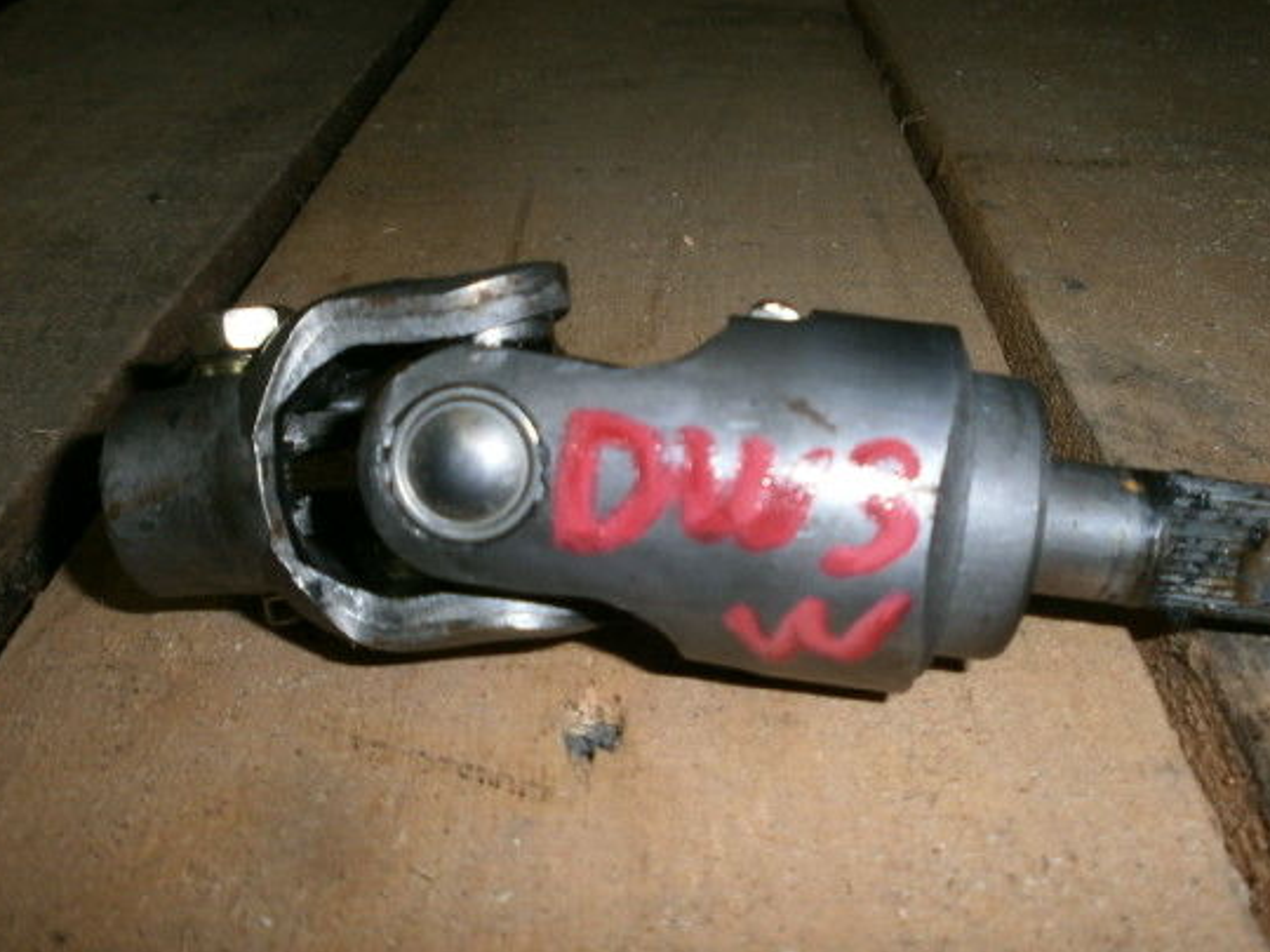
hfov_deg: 56.8
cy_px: 482
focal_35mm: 32
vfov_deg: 44.2
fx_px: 1174
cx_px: 647
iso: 125
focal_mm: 4.8
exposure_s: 1/30
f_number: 2.9
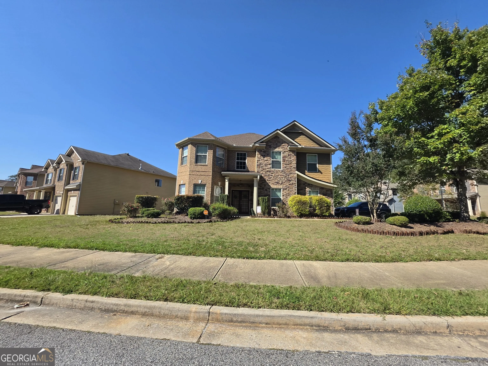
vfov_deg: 89.9
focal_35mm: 13
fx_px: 183
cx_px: 244
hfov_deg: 106.2
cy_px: 183
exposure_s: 1/1559
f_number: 1.9
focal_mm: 2.2
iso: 32
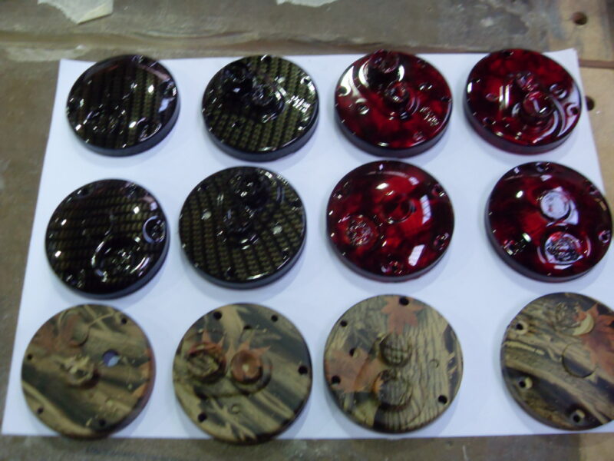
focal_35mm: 35
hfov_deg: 52.6
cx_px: 307
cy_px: 230
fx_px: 621
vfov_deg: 40.7
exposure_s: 1/45
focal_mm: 6.3
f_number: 2.8
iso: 200
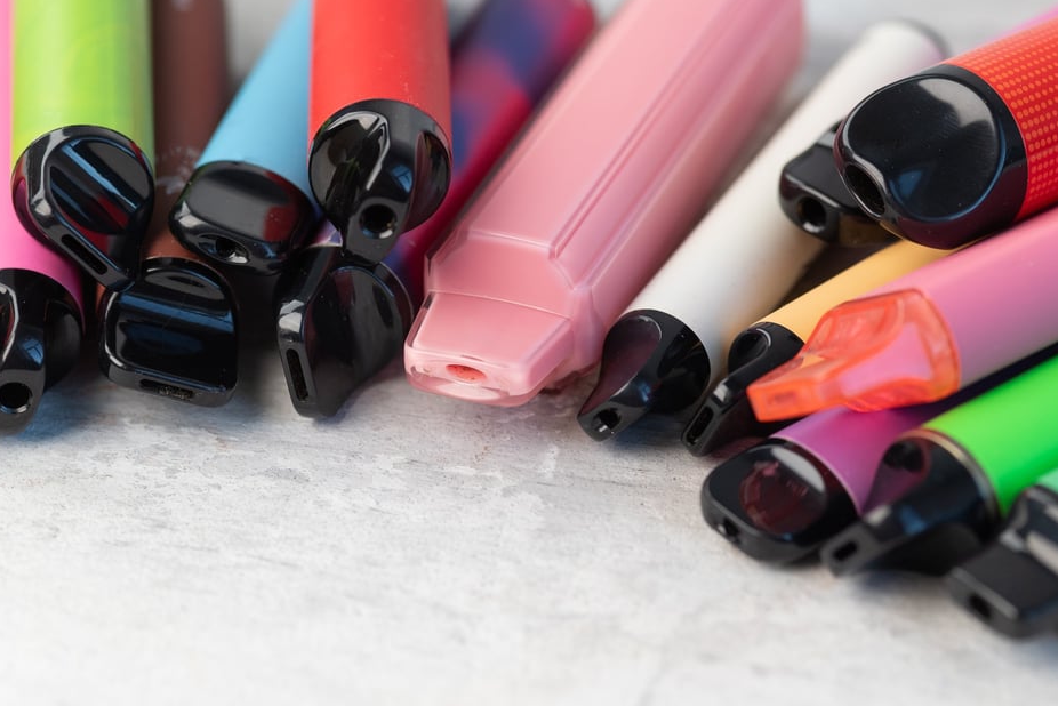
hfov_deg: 15.1
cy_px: 304
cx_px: 528
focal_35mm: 136
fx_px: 3998
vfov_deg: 10.1
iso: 320
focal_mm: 105
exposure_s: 1/125
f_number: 5
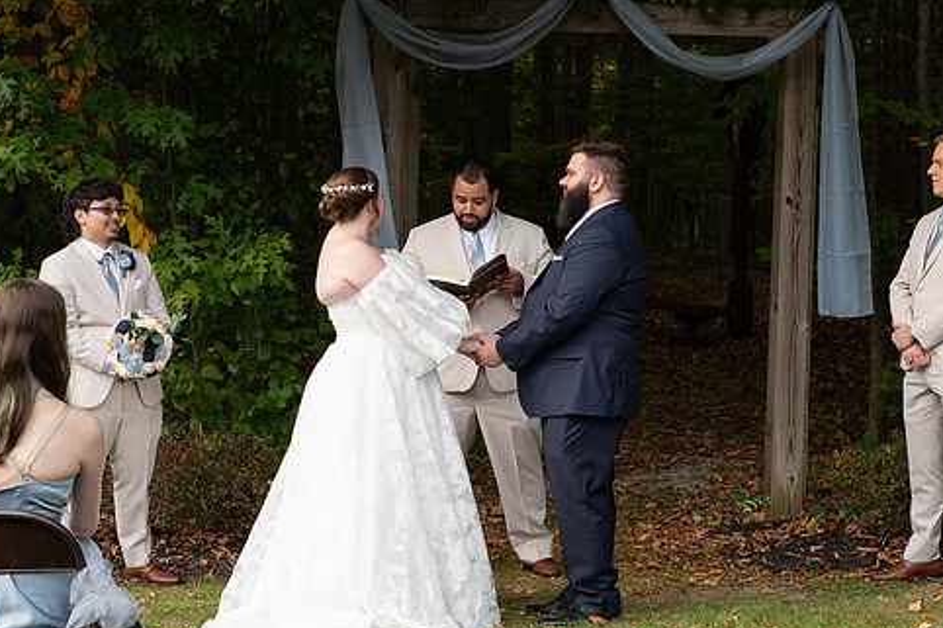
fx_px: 2042
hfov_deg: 26.0
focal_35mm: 78
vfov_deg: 17.5
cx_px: 515
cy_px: 324
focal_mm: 60
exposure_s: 1/200
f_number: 6.3
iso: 400
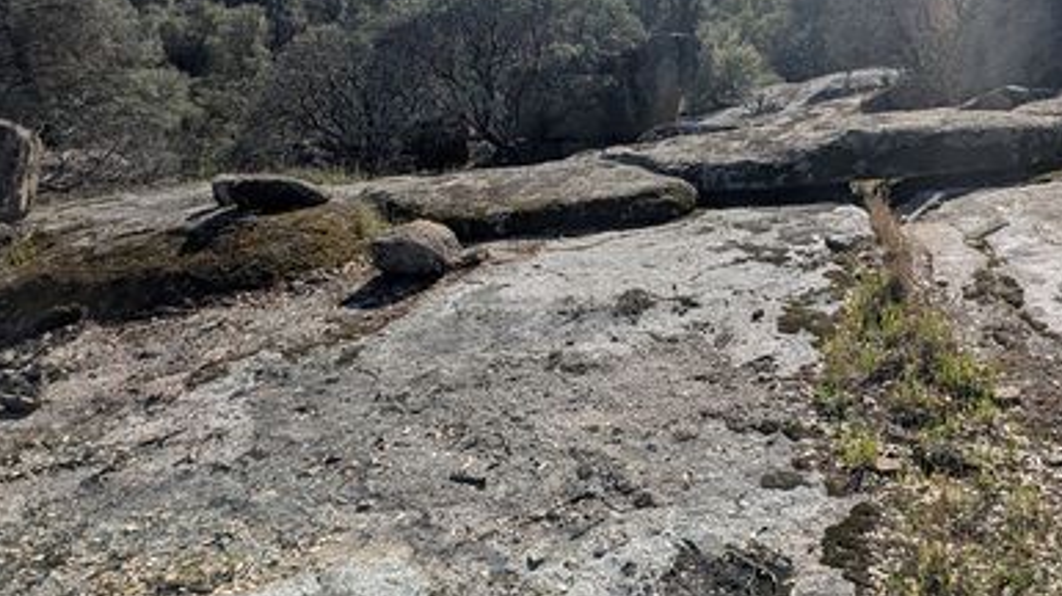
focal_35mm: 34
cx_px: 637
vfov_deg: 34.3
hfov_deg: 57.6
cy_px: 208
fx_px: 957
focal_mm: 4.53
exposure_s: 1/5435
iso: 46
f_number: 1.7
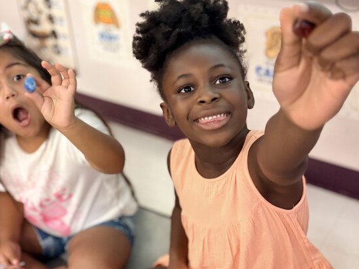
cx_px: 102
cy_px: 144
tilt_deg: -33.4
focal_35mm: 49
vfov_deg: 29.7
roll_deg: +10.0
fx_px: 509
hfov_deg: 38.2
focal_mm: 5.96
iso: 500
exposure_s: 1/40
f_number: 1.6
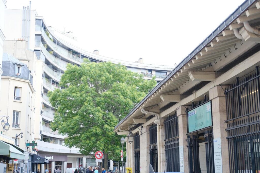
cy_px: 86
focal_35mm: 53
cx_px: 130
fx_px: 383
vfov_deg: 25.5
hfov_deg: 37.5
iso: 400
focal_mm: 35
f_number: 4
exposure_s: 1/250
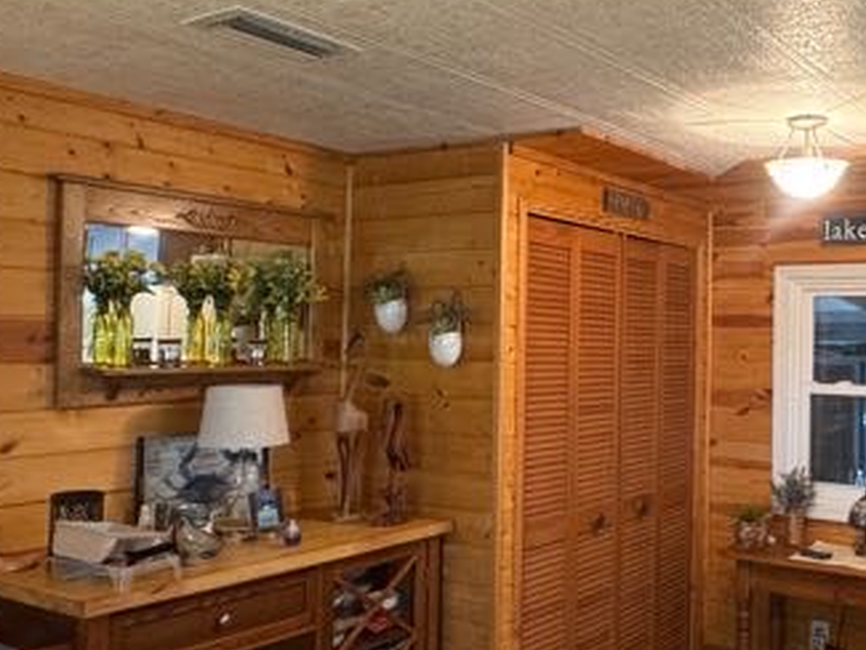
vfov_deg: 39.7
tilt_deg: +0.1
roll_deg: -1.0
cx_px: 733
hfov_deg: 47.5
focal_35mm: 36
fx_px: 901
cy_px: 329
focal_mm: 2.22
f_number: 2.2
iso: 400
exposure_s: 1/60
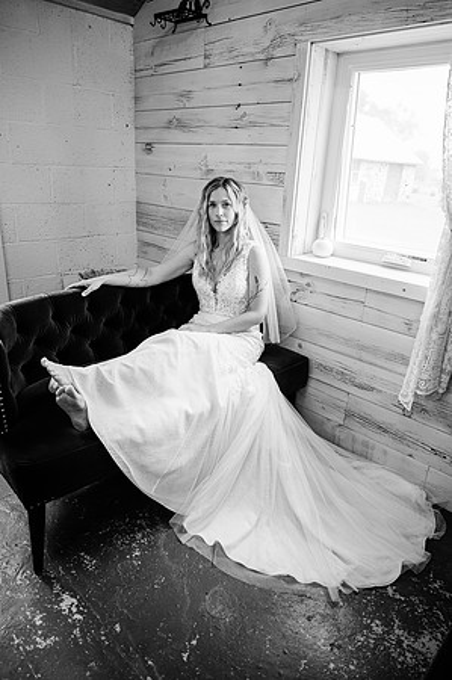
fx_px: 453
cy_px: 340
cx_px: 226
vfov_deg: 73.8
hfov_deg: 53.0
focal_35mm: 24
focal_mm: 24
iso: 500
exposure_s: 1/200
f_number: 2.8
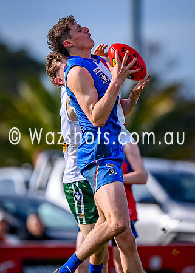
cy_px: 120
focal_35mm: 836
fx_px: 6485
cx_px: 110
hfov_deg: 1.7
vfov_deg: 2.4
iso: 110
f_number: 4
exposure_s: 1/1600
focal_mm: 500
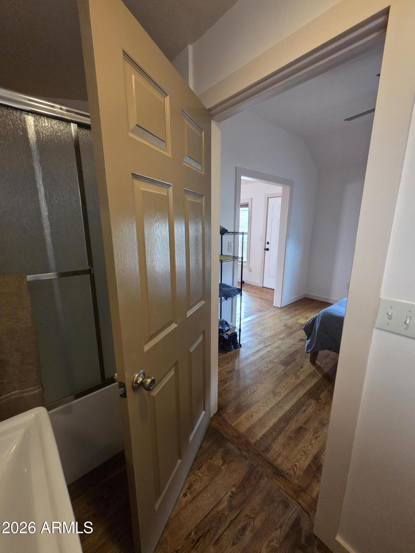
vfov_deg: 106.2
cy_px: 276
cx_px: 208
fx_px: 208
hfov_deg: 89.9
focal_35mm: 13
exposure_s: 1/60
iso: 640
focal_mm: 2.2
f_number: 2.2
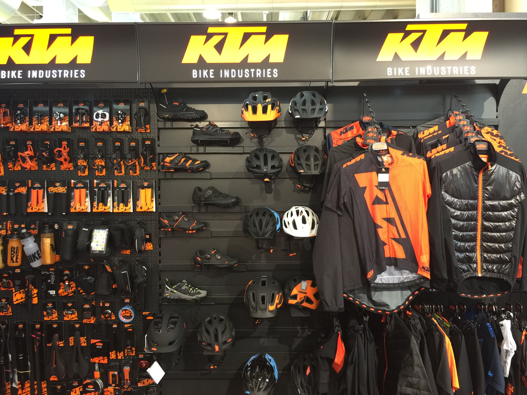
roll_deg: +0.3
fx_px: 442
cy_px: 198
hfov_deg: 61.7
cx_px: 264
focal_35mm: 29
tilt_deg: -1.4
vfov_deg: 48.2
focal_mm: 4.15
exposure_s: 1/17
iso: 80
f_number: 2.2
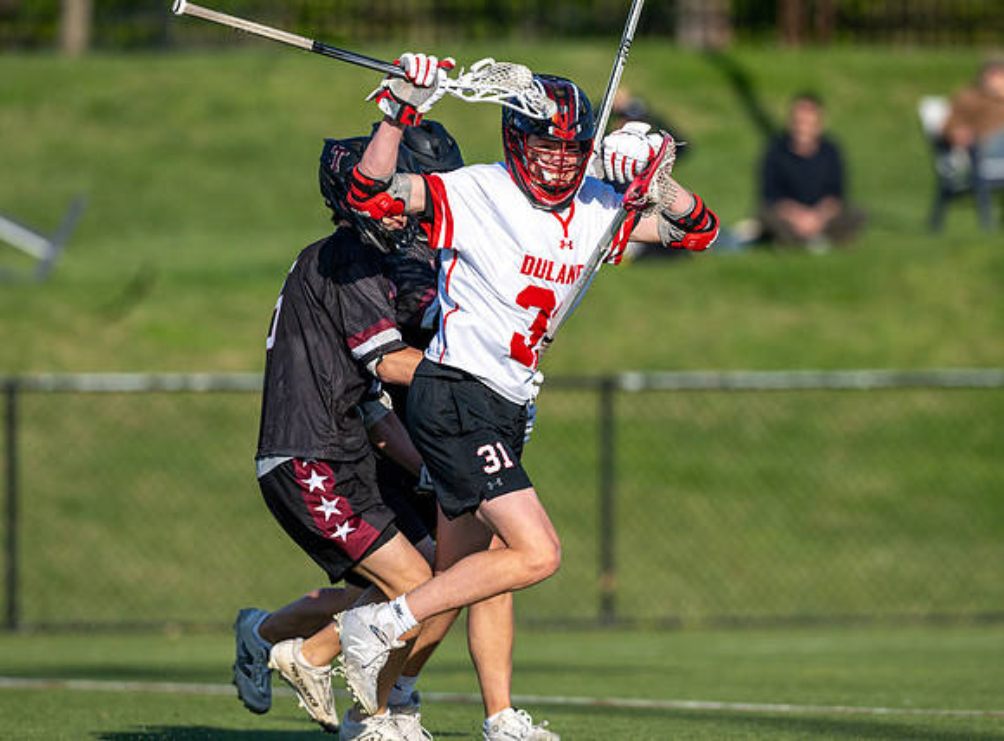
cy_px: 335
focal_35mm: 506
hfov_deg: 3.9
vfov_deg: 2.9
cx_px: 502
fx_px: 14594
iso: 360
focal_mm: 400
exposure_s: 1/4000
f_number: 4
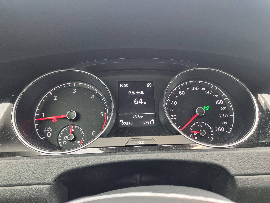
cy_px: 102
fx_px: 203
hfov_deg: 67.3
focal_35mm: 26
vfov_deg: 53.1
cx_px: 135
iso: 200
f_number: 1.8
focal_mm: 5.4
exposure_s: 1/60
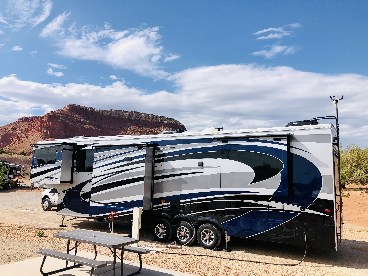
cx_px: 184
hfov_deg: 63.4
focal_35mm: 28
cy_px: 138
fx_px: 298
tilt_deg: +8.9
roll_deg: -2.2
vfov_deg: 49.7
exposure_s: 1/3003
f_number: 1.8
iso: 20
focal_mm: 4
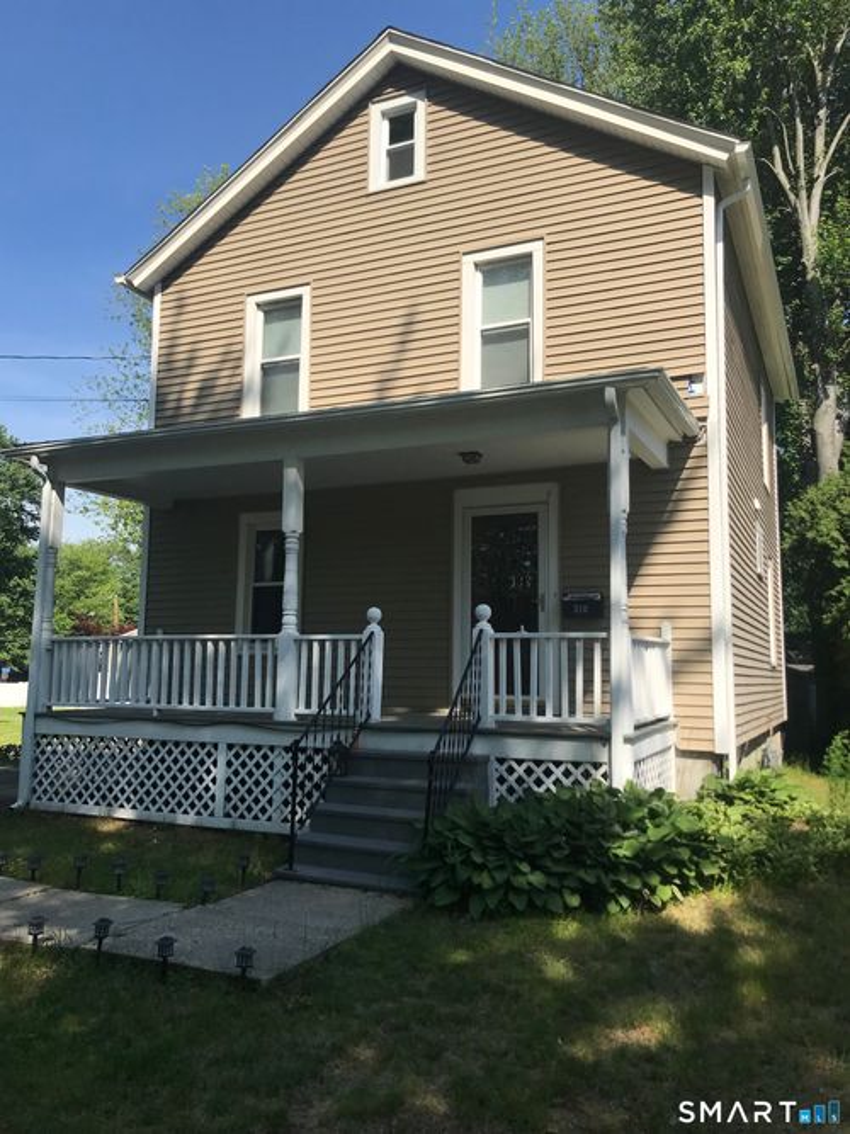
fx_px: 917
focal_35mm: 28
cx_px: 425
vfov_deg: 63.5
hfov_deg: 49.7
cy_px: 567
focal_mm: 3.99
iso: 20
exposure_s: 1/2398
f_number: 1.8
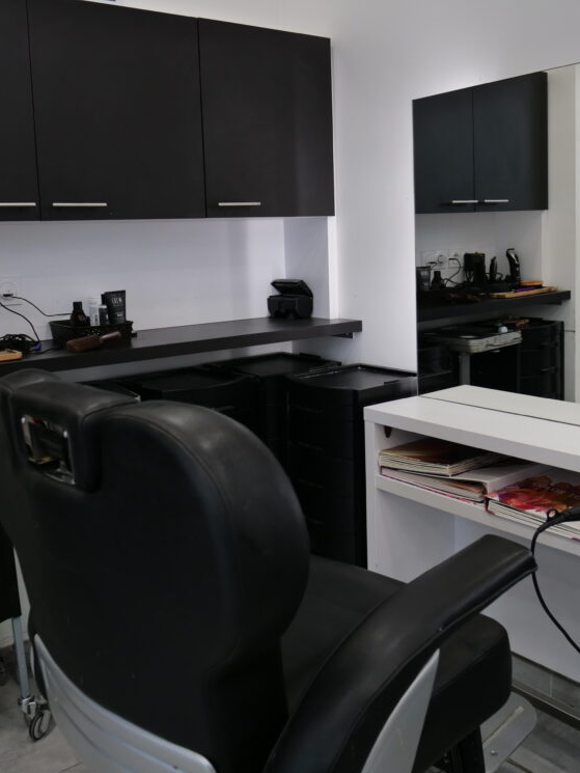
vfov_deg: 55.2
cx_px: 292
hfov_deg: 43.0
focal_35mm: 33
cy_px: 340
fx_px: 737
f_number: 2.8
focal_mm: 12
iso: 200
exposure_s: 1/100
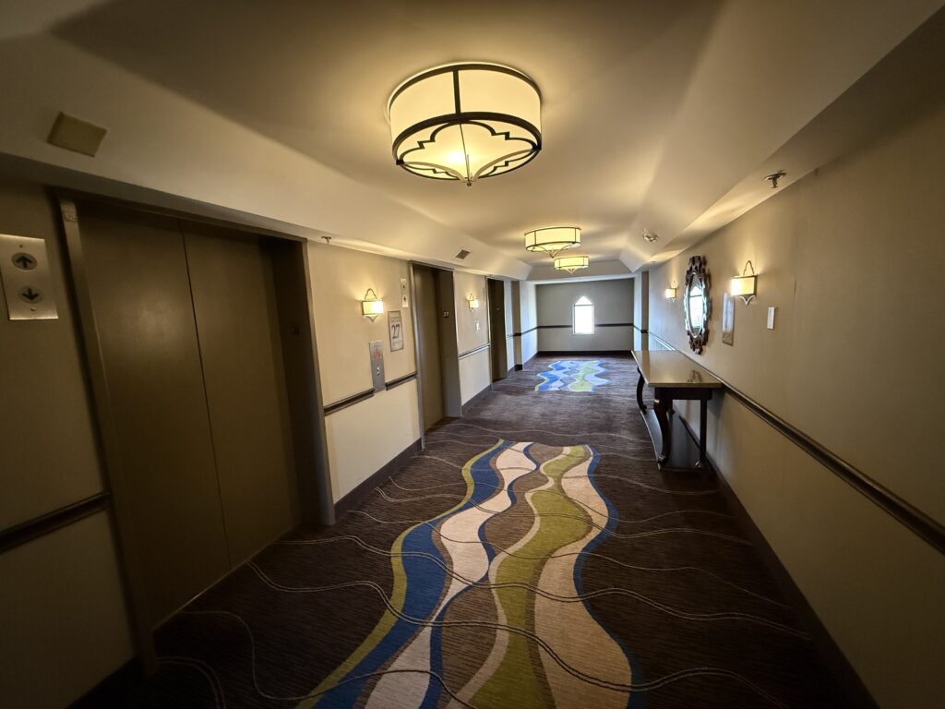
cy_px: 354
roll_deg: +2.5
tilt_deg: -6.5
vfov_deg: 85.7
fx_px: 382
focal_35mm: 14
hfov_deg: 102.1
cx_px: 472
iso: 1250
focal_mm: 2.22
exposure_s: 1/40
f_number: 2.2
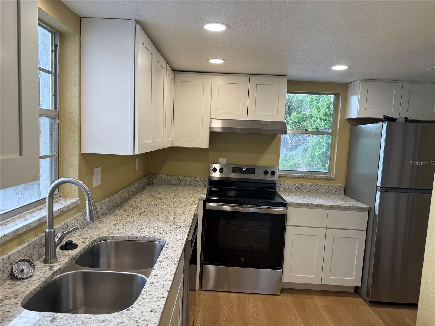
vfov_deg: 56.8
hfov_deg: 71.6
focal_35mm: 24
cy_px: 163
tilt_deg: -5.1
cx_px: 218
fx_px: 302
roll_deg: -3.4
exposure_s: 1/120
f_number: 1.78
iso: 64
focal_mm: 6.76
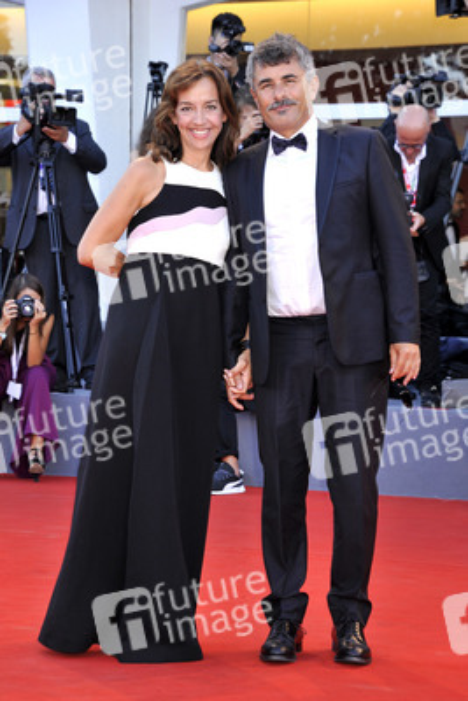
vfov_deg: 19.4
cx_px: 234
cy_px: 350
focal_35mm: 105
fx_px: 2046
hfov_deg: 13.1
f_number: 8
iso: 1250
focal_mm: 105
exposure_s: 1/250
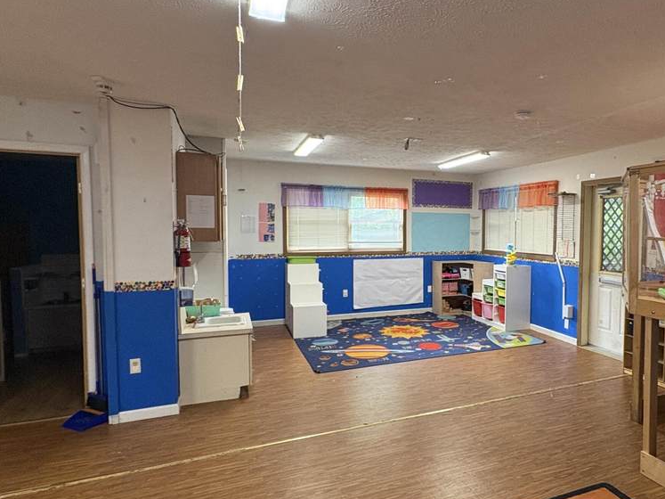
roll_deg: +0.3
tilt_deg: -2.5
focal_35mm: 24
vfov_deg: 56.8
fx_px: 461
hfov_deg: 69.4
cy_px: 252
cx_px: 449
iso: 200
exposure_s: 1/60
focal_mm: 2.22
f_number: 2.2
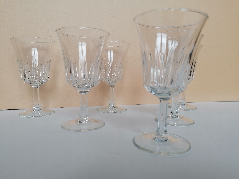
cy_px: 90
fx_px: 186
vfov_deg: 51.4
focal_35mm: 27
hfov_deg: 65.3
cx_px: 120
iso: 50
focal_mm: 4.75
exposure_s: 1/130
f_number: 1.8
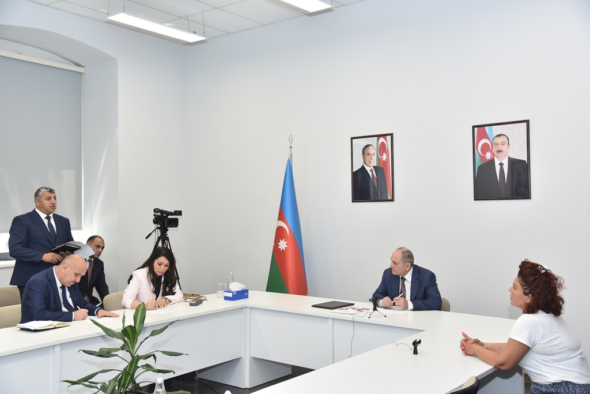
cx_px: 295
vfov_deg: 35.1
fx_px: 623
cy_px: 197
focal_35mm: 38
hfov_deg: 50.7
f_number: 5
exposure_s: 1/200
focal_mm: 38
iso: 1600
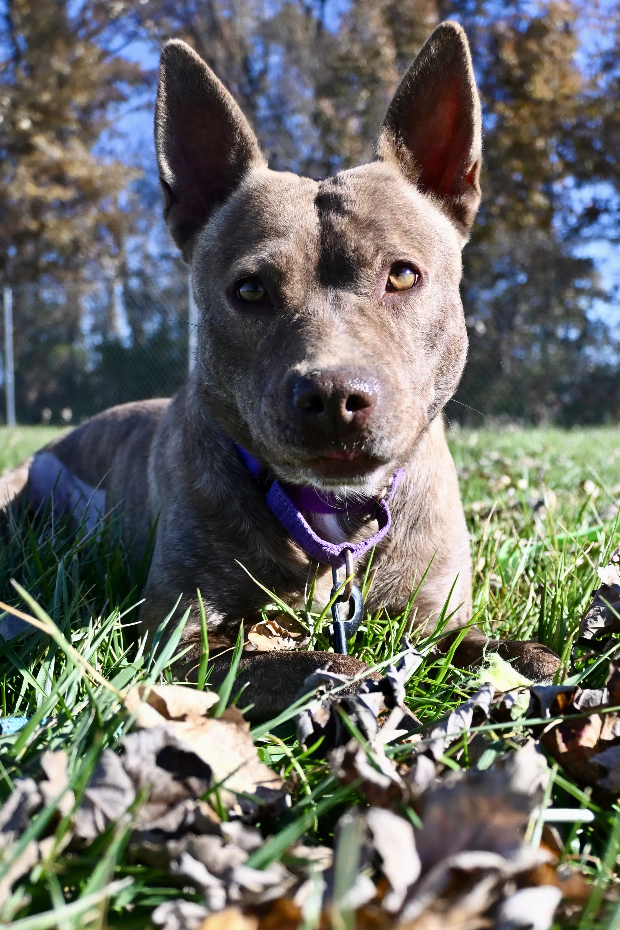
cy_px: 465
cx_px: 310
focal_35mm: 34
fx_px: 872
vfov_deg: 56.1
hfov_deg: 39.1
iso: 800
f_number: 4
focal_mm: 22.5
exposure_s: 1/4000
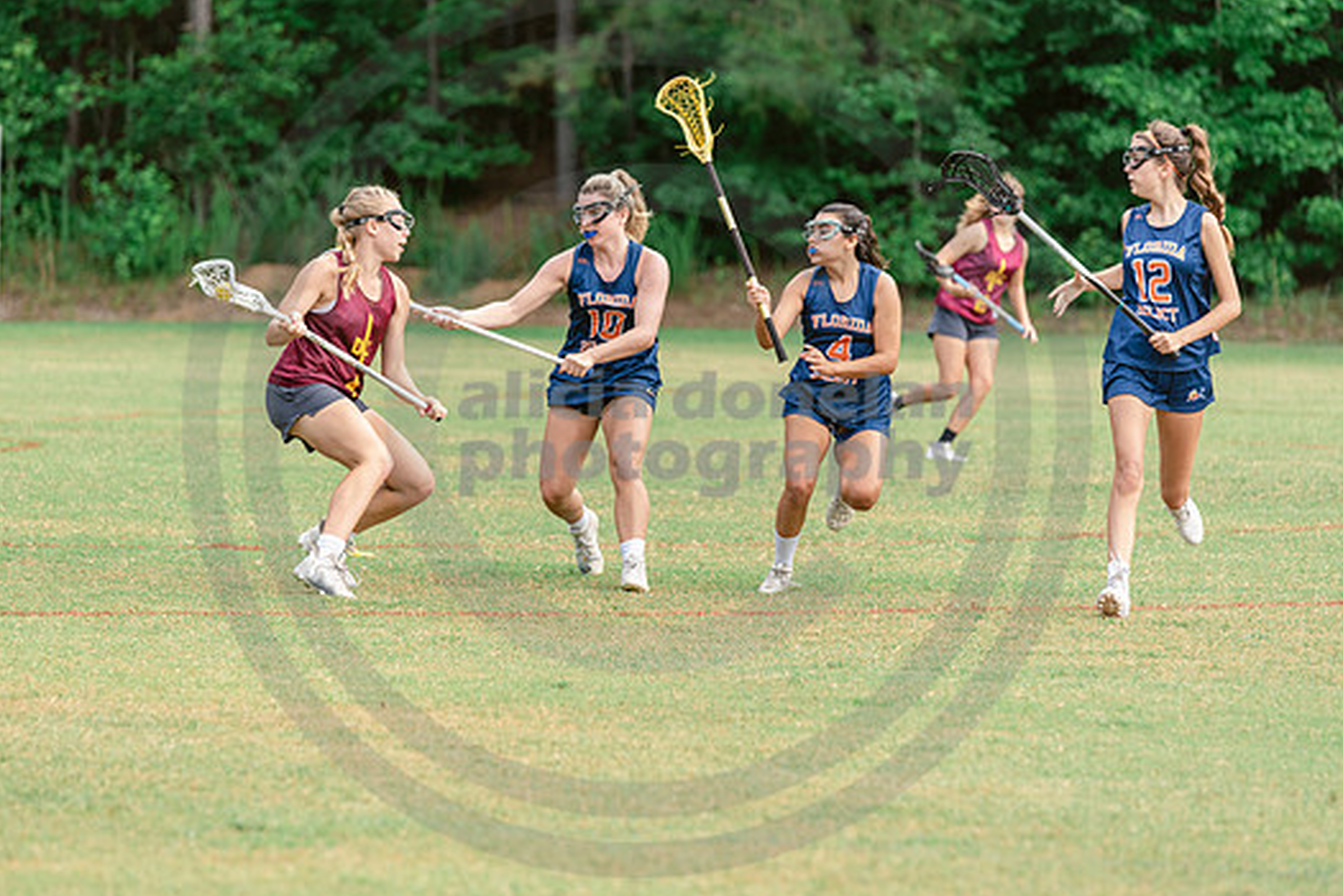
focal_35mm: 199
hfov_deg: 10.3
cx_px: 637
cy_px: 424
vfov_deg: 6.9
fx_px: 7423
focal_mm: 180
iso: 250
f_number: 3.5
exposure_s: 1/800
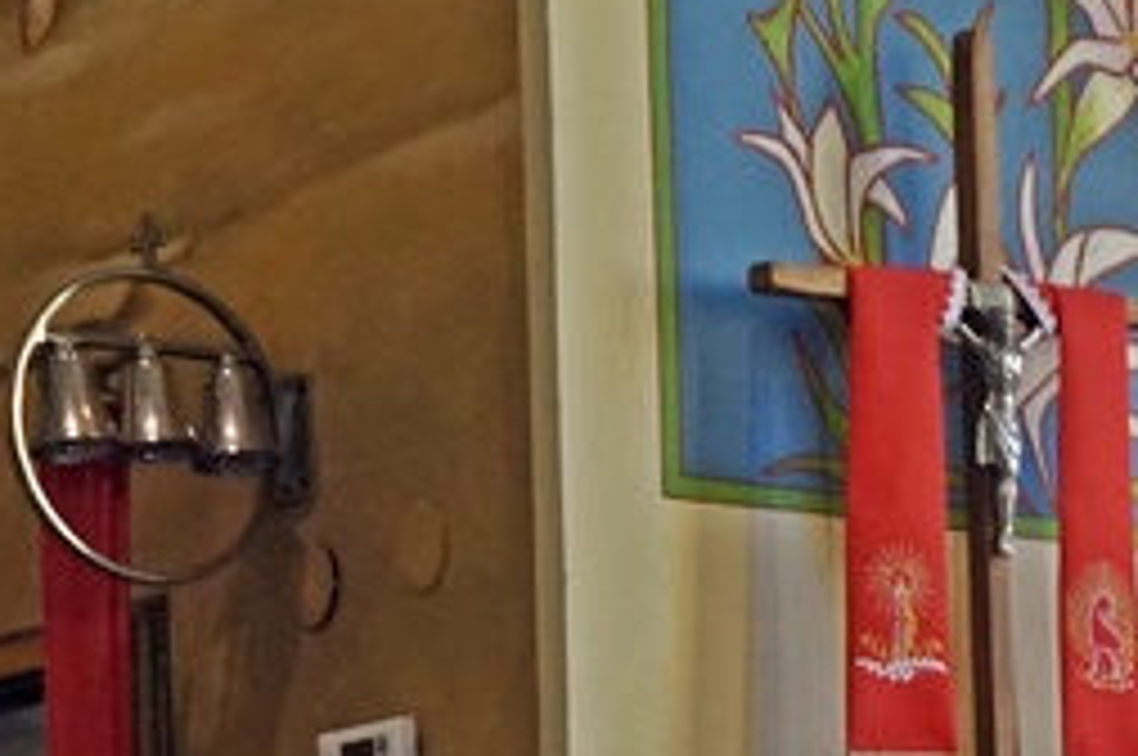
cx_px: 1480
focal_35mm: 212
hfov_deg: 9.6
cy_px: 1087
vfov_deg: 6.4
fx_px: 6679
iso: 2000
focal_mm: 45
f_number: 5.6
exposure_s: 1/160
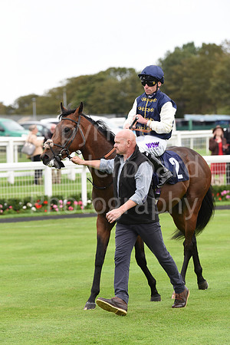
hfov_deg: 9.1
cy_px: 172
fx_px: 1437
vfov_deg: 13.7
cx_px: 115
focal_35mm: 150
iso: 640
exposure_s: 1/1250
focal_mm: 150
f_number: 4.5
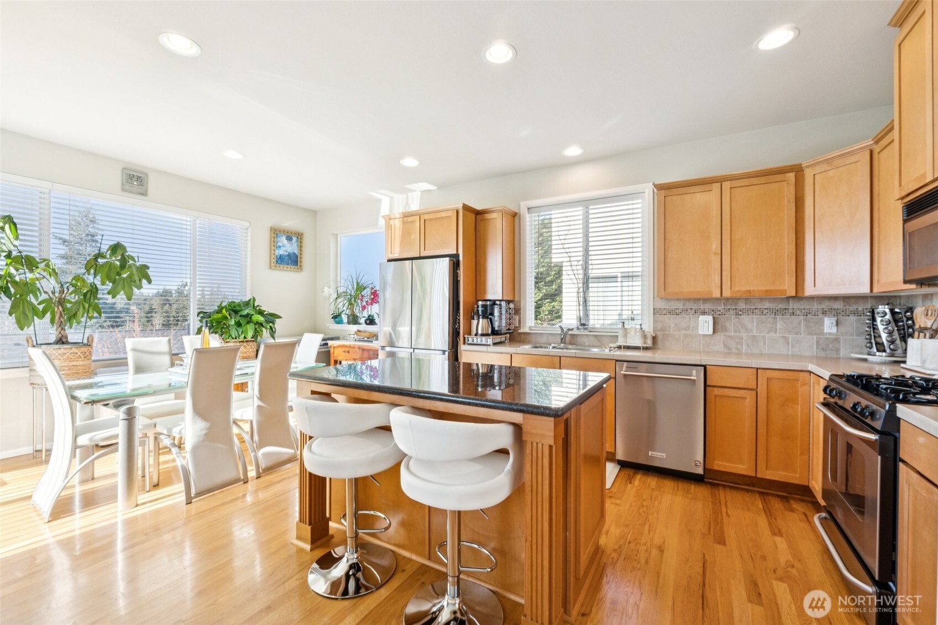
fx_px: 391
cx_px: 469
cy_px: 312
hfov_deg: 100.4
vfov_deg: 77.3
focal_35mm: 15
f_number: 9
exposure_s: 1/20
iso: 200
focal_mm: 10
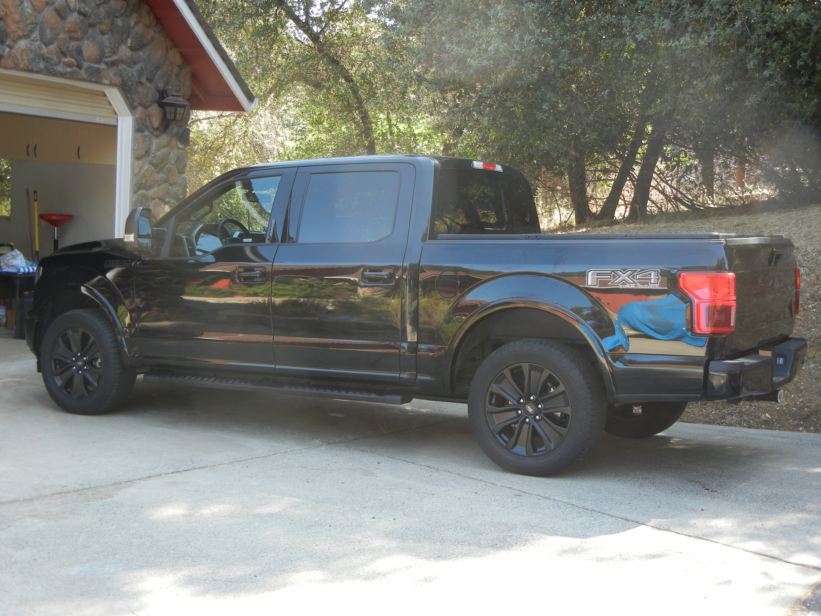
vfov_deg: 32.2
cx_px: 410
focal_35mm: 45
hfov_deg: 42.1
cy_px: 308
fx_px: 1067
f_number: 3.8
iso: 160
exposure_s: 1/99
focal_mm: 8.1
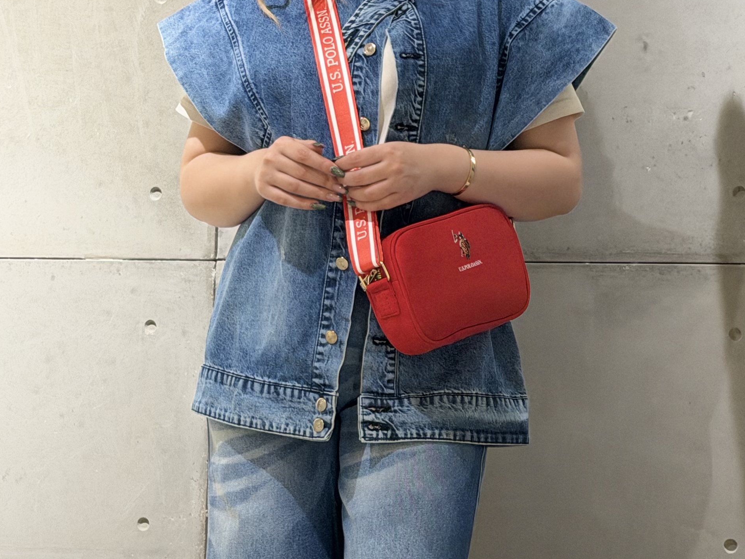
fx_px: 2195
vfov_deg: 14.5
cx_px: 547
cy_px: 328
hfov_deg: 19.1
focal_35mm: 102
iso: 250
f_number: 1.78
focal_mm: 6.76
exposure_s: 1/100
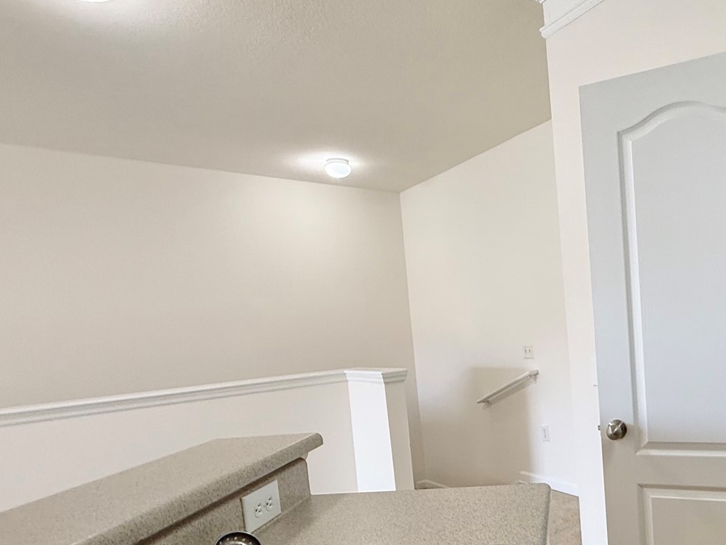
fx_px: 524
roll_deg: +4.7
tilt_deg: -3.5
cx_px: 549
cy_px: 362
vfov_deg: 53.8
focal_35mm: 25
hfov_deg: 65.0
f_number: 2.2
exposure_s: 1/120
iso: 320
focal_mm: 2.22
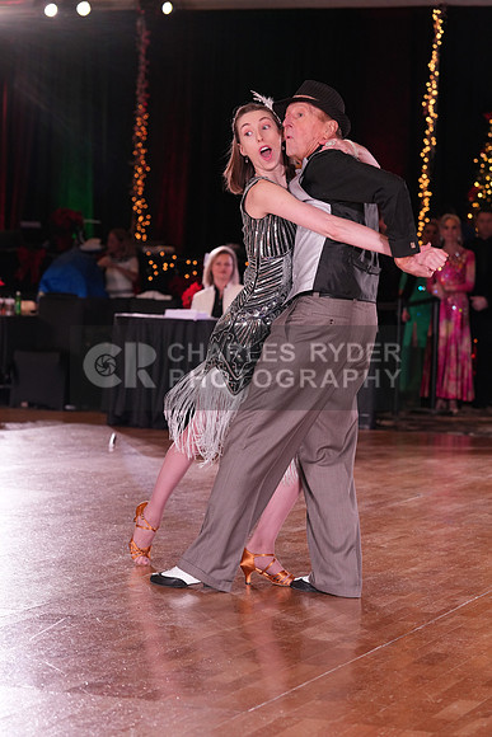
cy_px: 368
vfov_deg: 19.8
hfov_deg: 13.3
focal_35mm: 103
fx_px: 2110
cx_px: 246
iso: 2000
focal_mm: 103
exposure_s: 1/200
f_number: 5
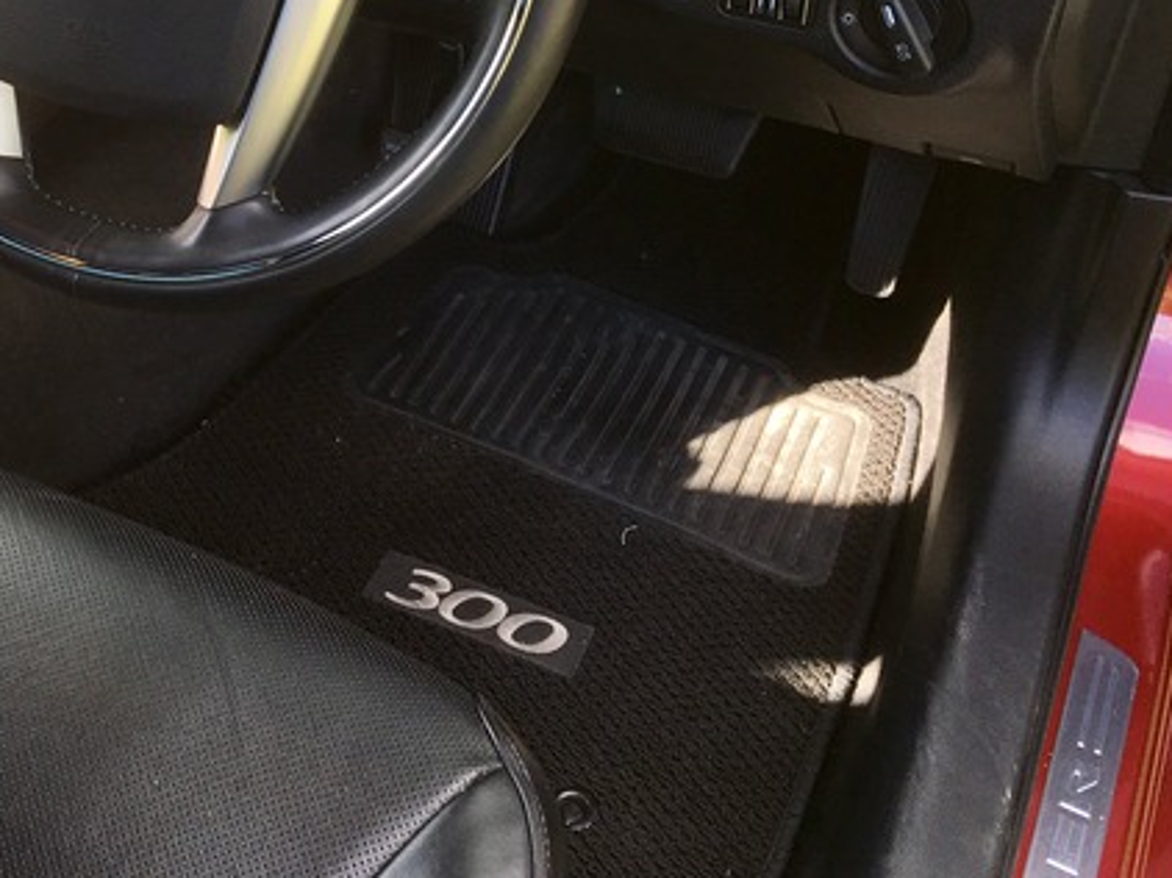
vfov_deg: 25.7
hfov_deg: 33.5
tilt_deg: -36.8
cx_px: 172
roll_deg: +5.4
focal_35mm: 55
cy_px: 94
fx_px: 1861
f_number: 2.2
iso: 25
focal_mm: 4.15
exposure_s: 1/100
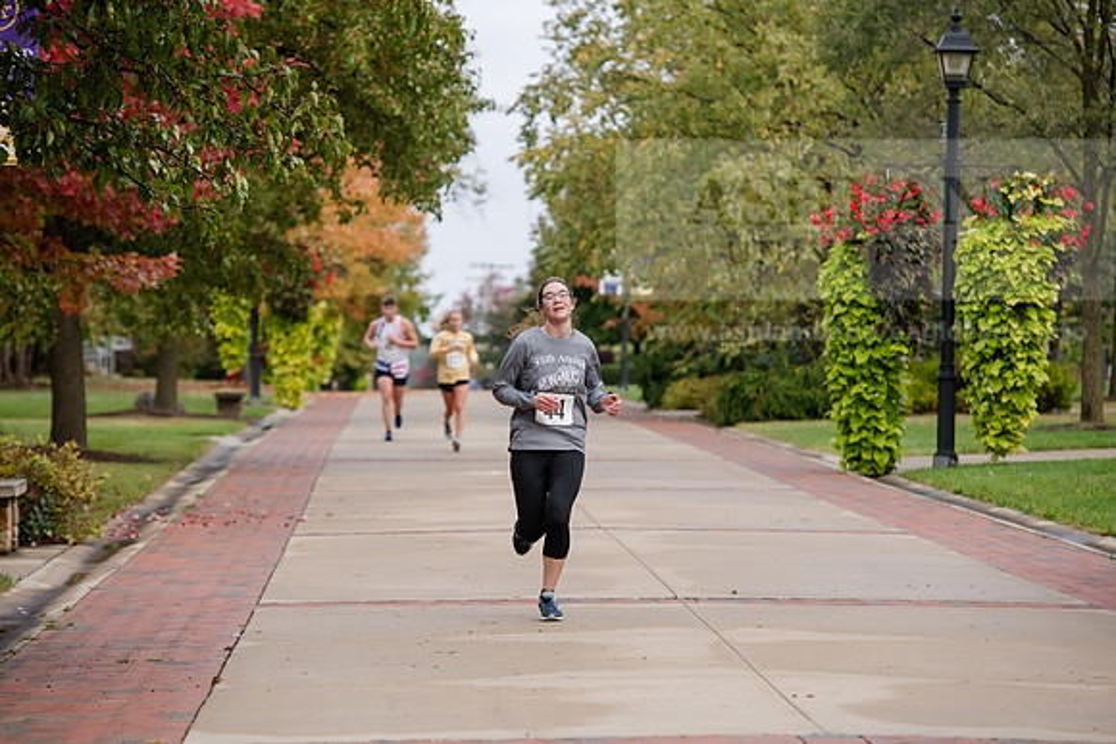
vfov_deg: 8.3
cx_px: 558
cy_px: 372
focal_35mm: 165
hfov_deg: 12.4
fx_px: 5116
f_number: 5
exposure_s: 1/500
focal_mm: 165
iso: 500
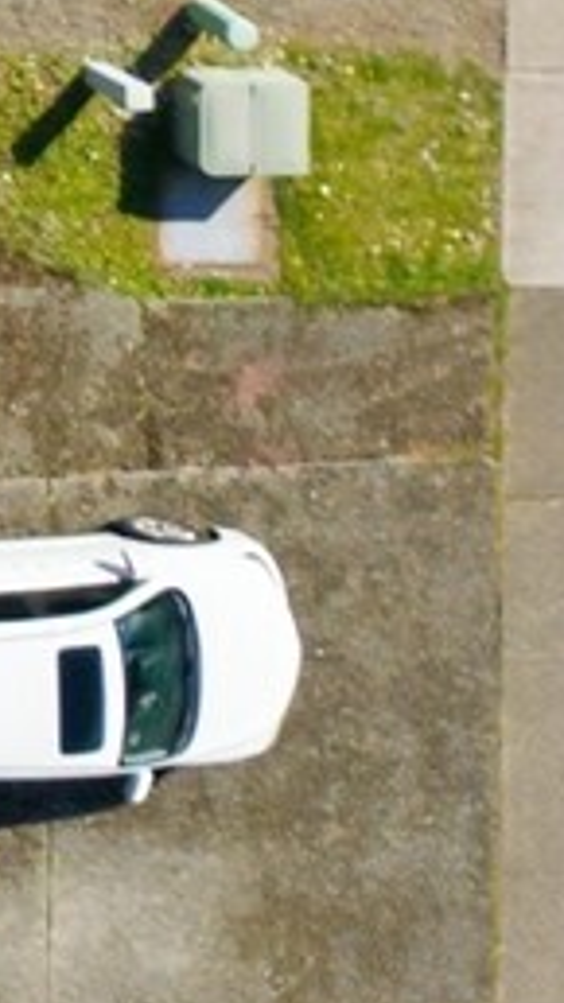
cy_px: -847
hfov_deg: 5.5
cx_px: -2291
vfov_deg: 12.1
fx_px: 4310
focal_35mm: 162
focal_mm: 6.7
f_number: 1.7
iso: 100
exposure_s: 1/2000
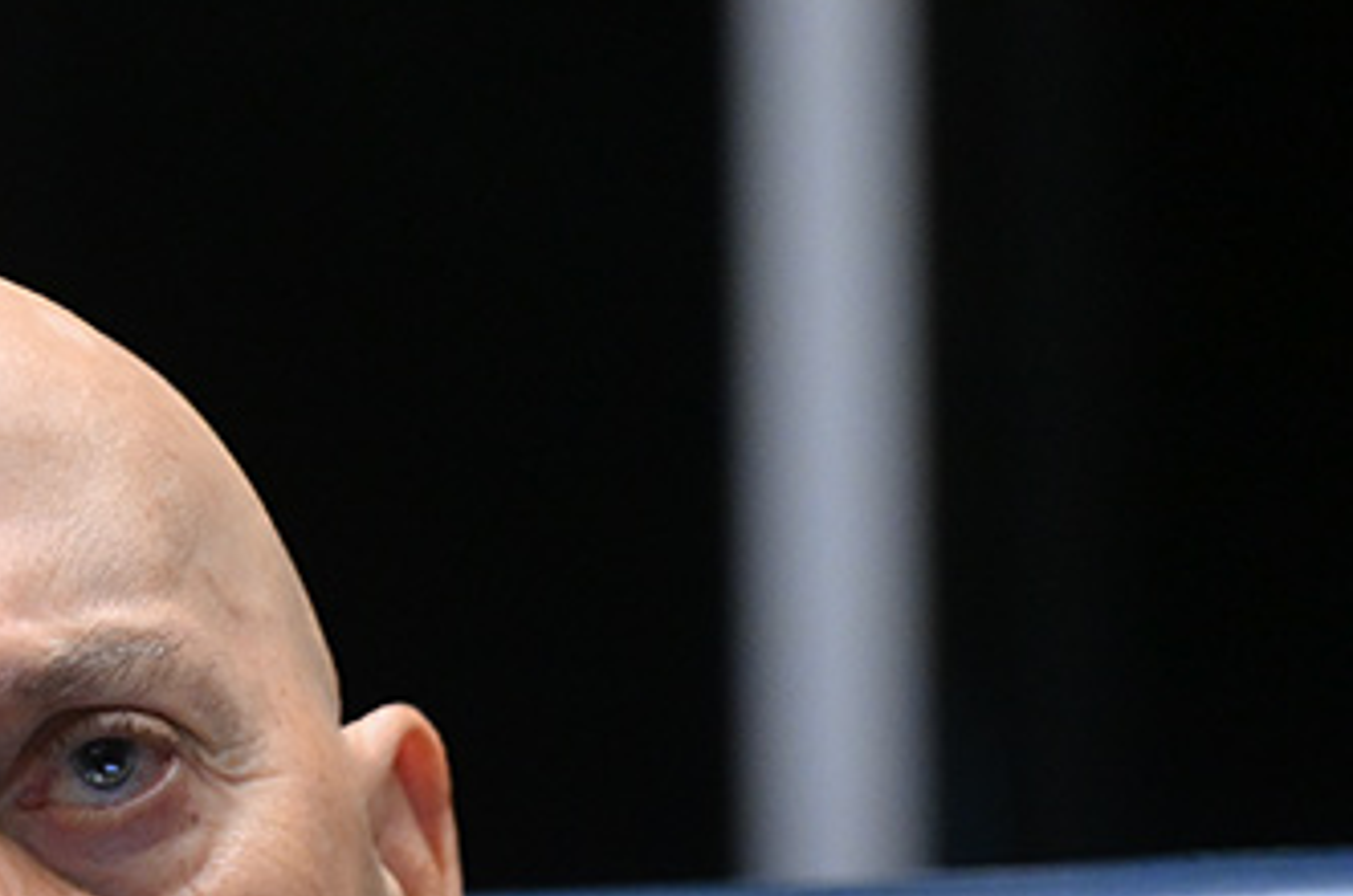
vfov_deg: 1.8
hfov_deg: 2.7
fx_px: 29183
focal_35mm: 778
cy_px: 884
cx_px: 139
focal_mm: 200
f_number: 2.8
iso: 1600
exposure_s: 1/250
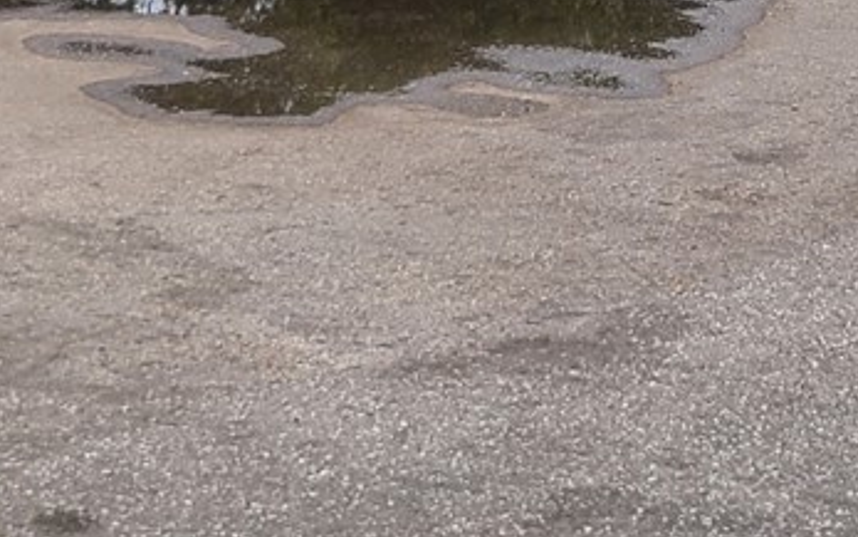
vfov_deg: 10.0
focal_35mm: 127
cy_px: -272
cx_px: 828
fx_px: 2970
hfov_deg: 16.2
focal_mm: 5.4
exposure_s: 1/696
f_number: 1.8
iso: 40
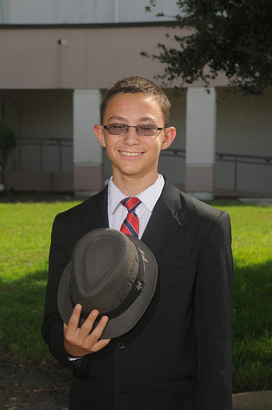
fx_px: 1125
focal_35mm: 99
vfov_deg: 20.6
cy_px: 205
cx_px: 136
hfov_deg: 13.8
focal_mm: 66
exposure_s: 1/250
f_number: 8
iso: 200
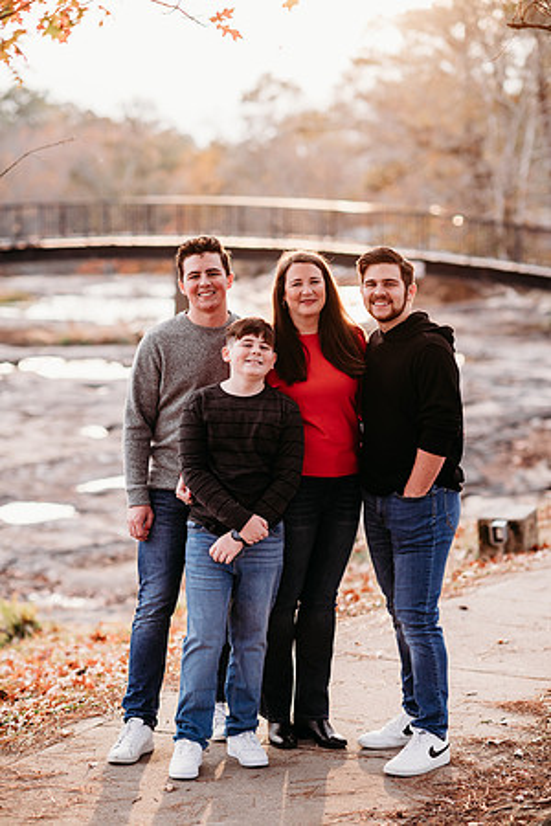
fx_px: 1951
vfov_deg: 23.9
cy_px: 413
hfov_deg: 16.1
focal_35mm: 85
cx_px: 276
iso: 320
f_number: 2.2
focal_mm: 85
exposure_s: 1/400
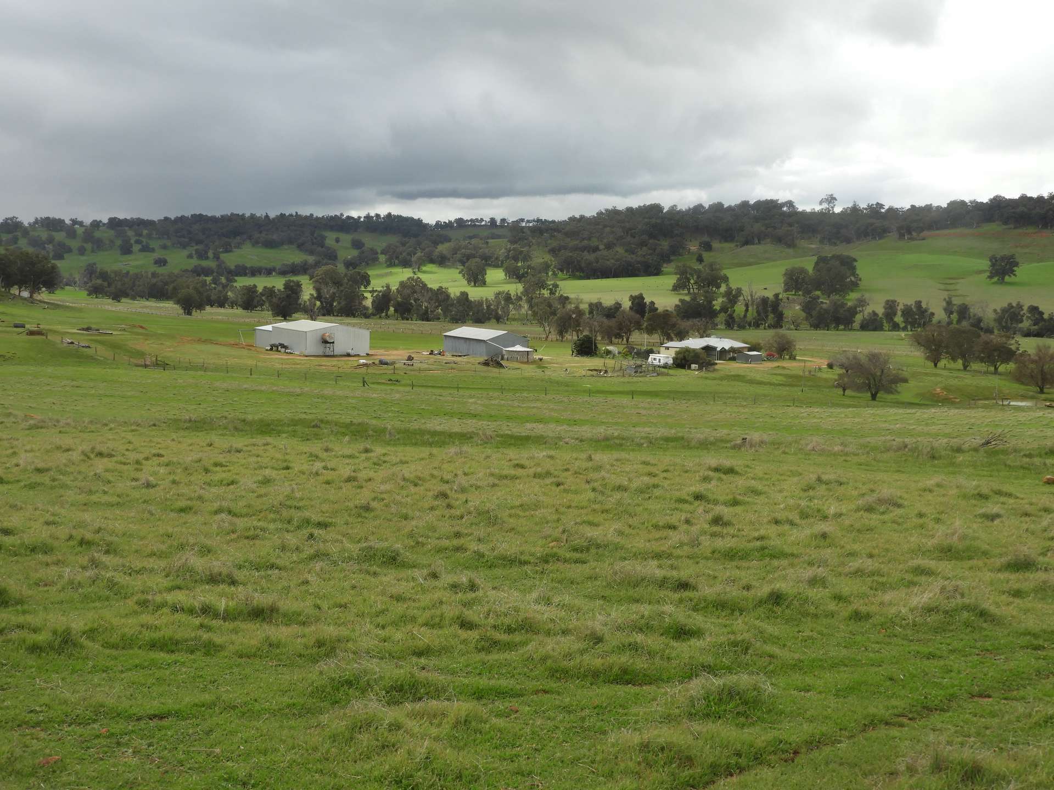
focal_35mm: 40
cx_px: 527
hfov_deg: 46.8
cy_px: 395
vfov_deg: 36.0
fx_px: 1218
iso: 100
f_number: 3.8
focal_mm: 7.2
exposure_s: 1/500
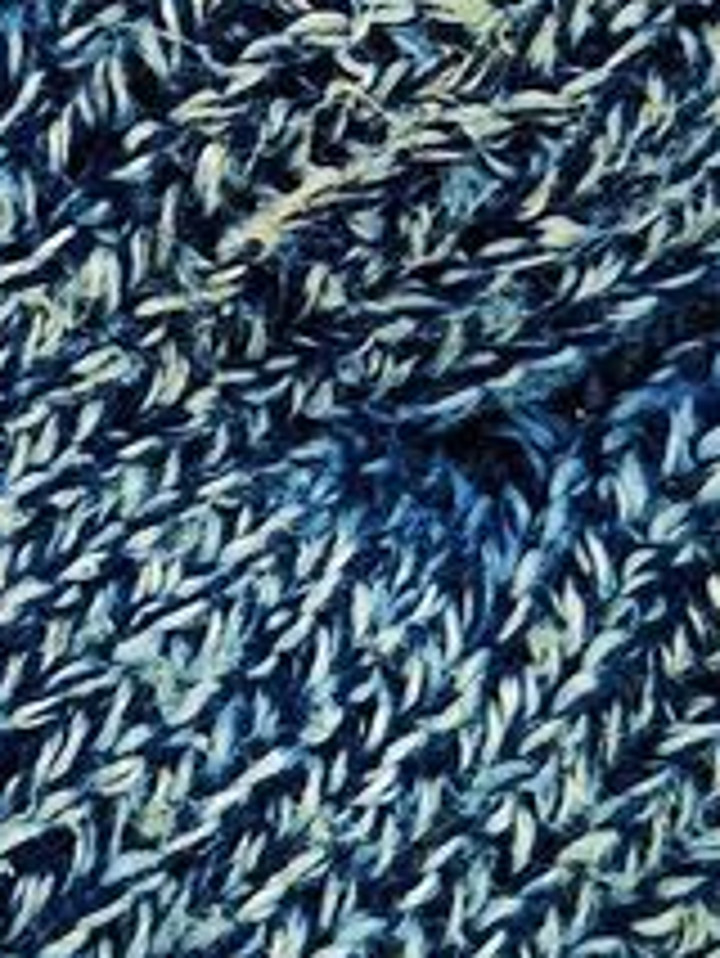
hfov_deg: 11.8
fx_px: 3186
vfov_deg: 17.1
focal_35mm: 115
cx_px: -639
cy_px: 412
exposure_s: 1/180
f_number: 1.8
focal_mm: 5.4
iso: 40
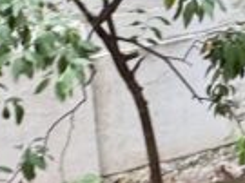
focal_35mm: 106
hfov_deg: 17.7
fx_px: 750
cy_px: -125
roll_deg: +2.3
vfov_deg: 12.9
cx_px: 292
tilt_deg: -18.4
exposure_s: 1/99
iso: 125
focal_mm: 2.22
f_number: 2.2
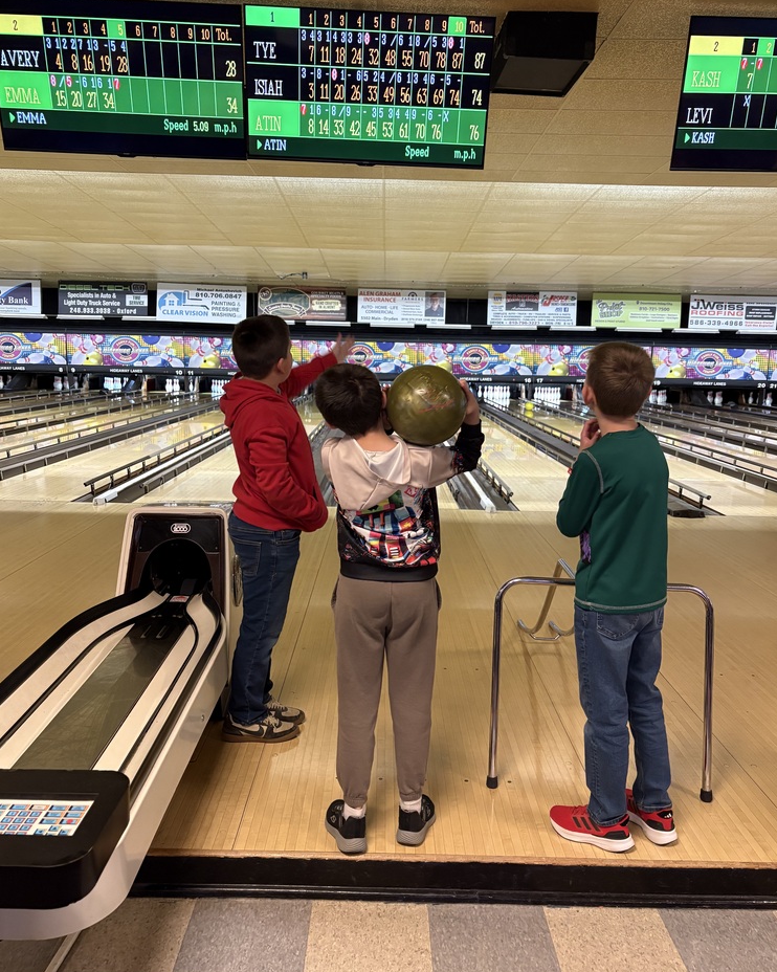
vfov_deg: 62.1
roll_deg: -1.5
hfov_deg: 51.5
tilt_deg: -6.5
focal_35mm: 28
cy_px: 447
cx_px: 385
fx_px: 805
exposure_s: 1/60
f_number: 1.6
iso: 250
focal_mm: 5.96
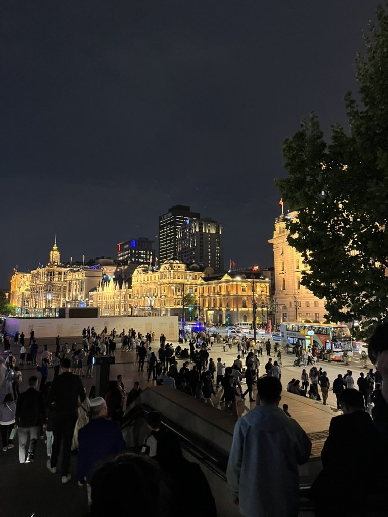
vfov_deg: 67.3
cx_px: 194
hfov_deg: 53.1
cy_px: 258
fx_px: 389
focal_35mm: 26
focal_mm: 5.1
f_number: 1.6
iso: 640
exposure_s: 1/38
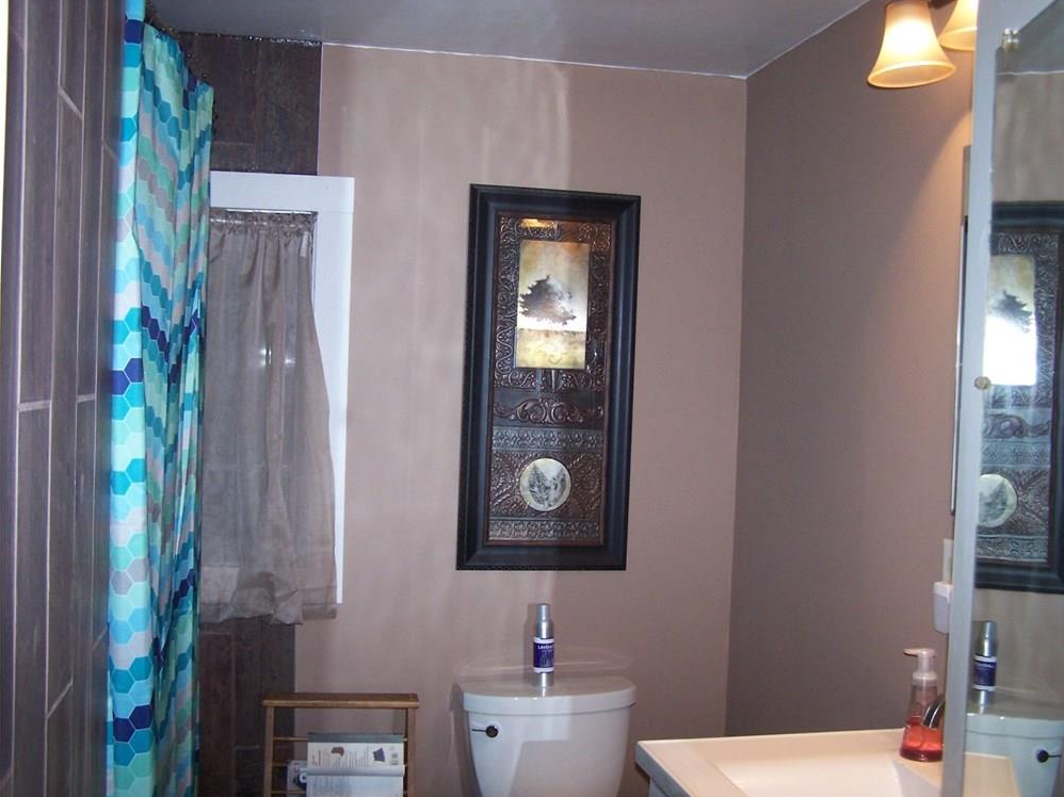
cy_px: 402
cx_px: 545
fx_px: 1198
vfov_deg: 36.8
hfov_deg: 47.9
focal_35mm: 39
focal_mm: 6.3
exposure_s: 1/60
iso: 140
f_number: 2.8
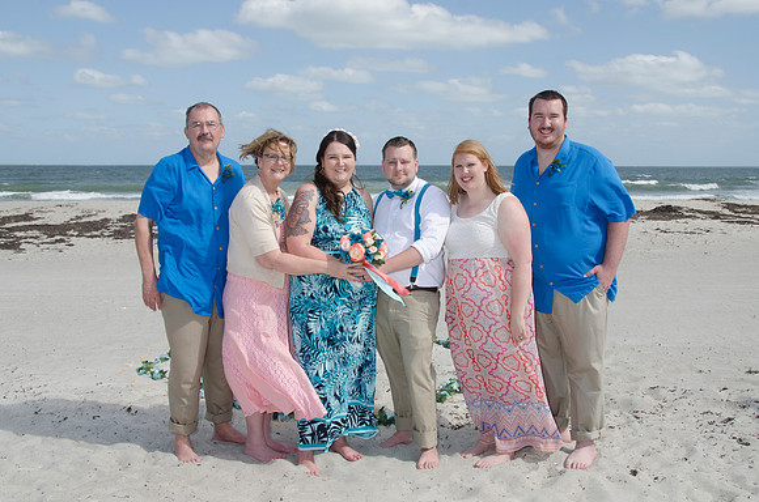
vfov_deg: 36.7
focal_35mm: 36
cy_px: 251
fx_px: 757
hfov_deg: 53.2
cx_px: 380
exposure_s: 1/250
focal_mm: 24
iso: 100
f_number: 9
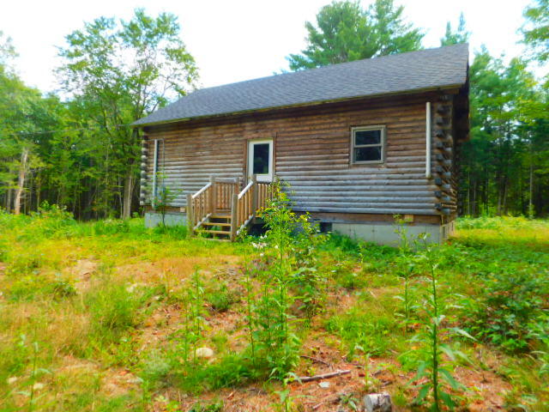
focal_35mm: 23
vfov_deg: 58.9
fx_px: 365
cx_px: 274
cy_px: 206
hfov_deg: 73.9
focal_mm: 4
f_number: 3
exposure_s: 1/250
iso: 125
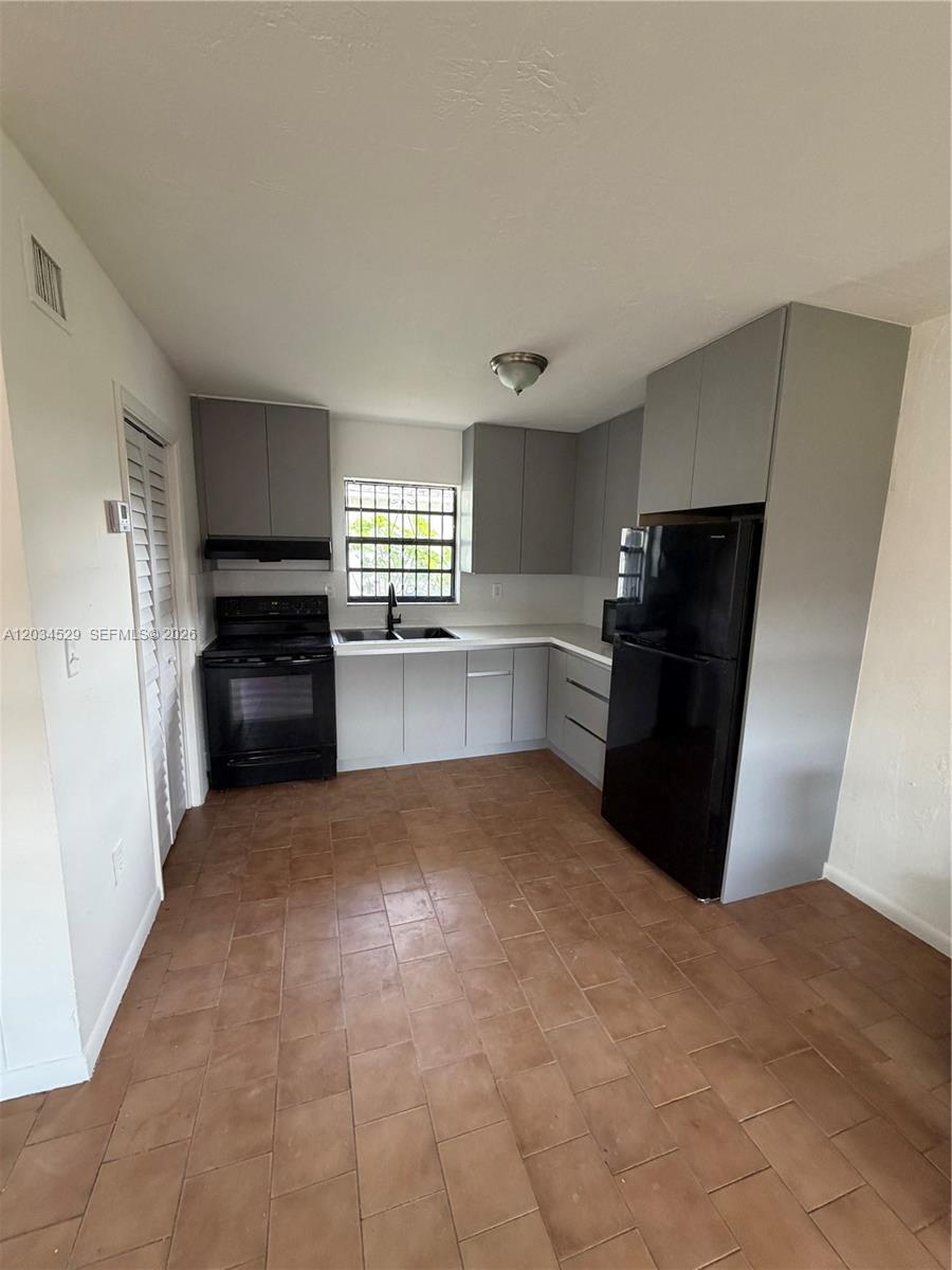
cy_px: 635
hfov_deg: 85.7
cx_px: 476
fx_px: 513
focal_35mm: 14
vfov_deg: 102.1
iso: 320
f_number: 2.2
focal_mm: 2.22
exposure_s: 1/70
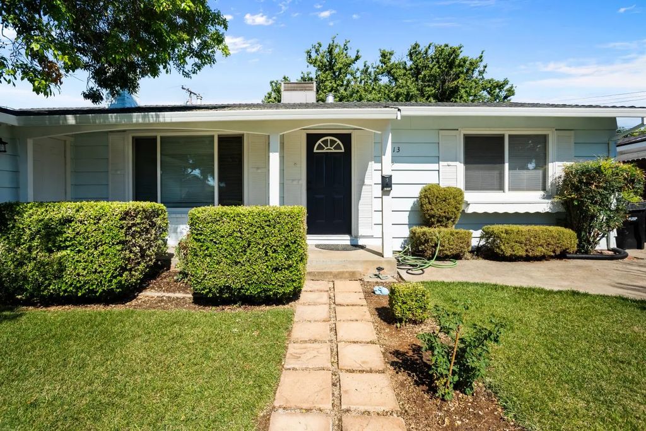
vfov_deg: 73.8
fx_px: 287
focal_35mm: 16
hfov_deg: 96.7
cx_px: 323
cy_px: 216
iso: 640
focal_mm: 16
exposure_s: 1/1600
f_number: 6.3
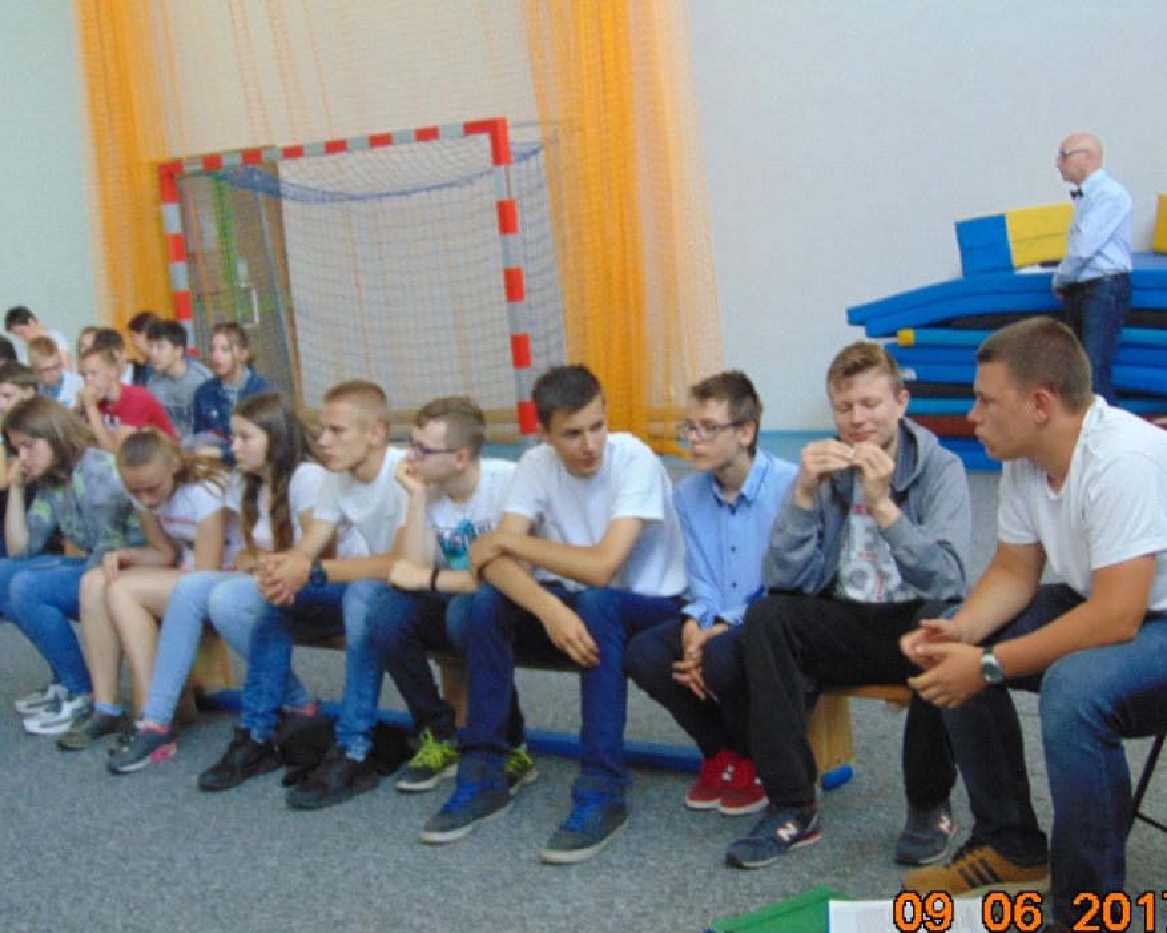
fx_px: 1968
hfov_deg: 33.0
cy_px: 508
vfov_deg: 26.7
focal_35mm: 57
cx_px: 589
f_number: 3.5
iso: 400
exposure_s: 1/25
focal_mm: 9
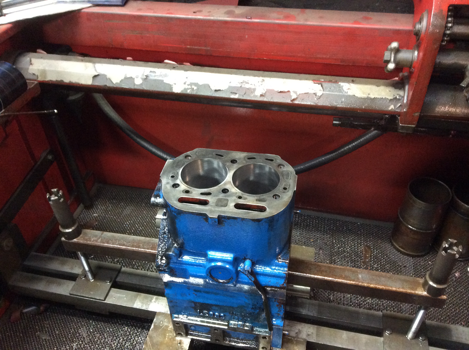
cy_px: 175
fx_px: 433
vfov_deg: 44.1
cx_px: 234
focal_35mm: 32
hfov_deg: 56.9
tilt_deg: -41.4
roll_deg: +1.8
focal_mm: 3.3
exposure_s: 1/15
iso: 320
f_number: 2.4
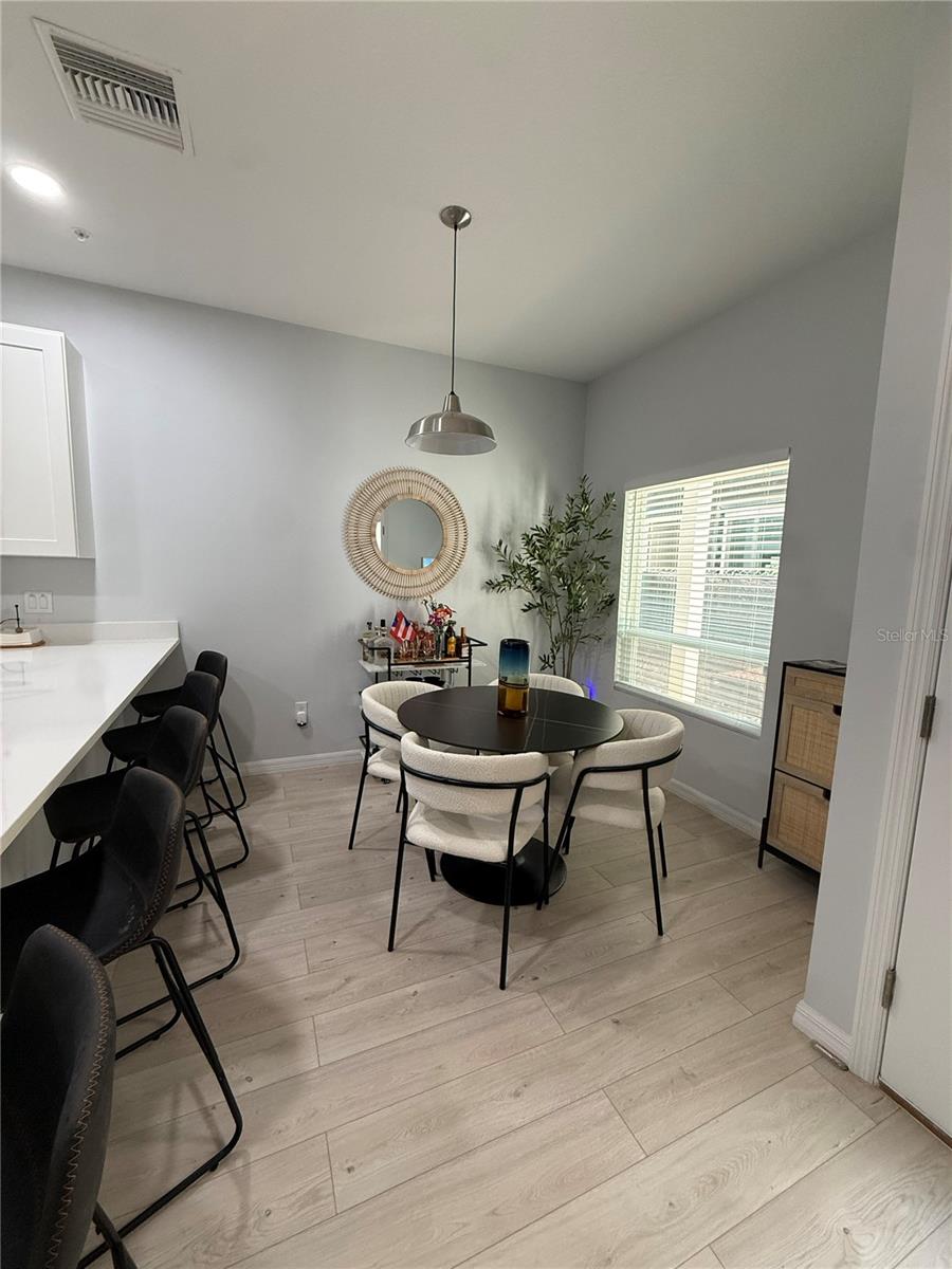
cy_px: 634
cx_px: 476
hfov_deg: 85.7
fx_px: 513
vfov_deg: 102.1
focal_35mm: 14
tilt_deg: -7.0
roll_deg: -1.6
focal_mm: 2.22
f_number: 2.2
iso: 320
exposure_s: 1/120
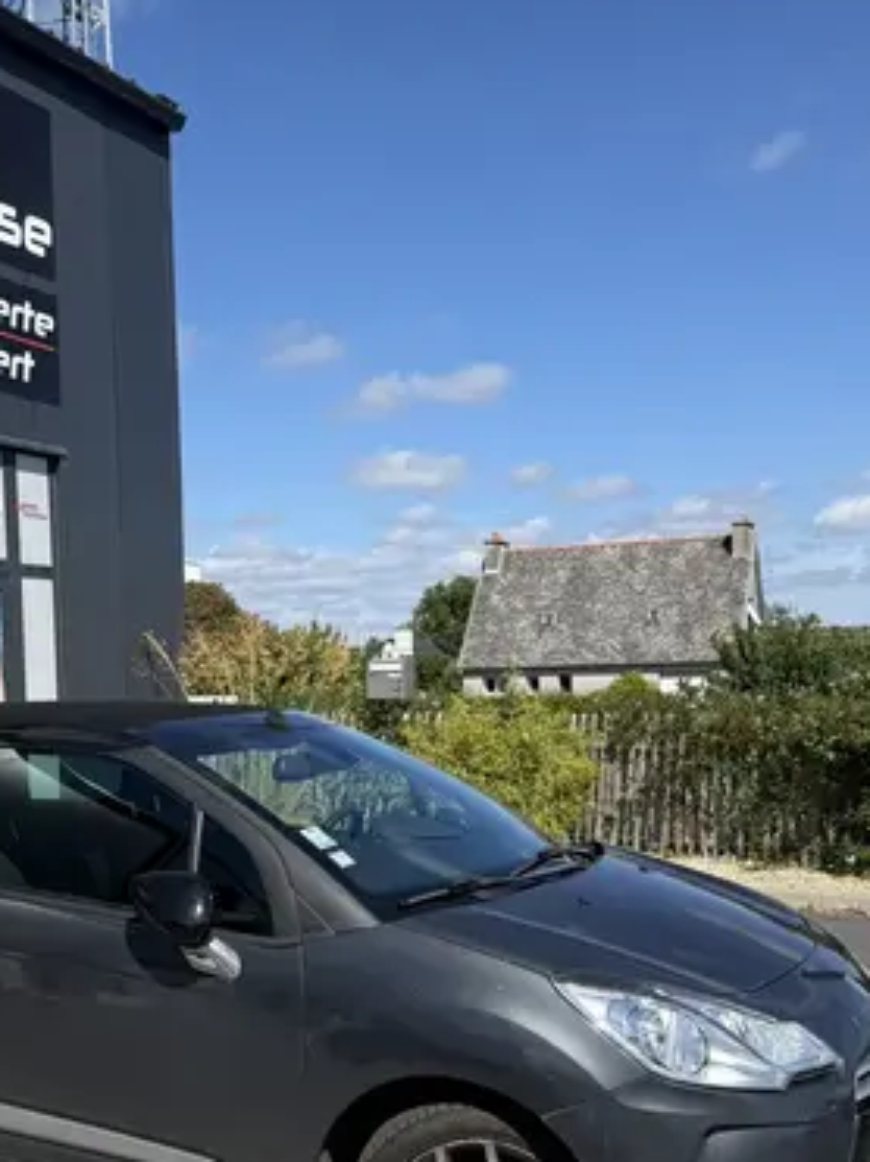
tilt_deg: -4.0
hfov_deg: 33.8
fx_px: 1408
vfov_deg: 44.3
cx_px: 246
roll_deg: +1.2
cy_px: 747
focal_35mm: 42
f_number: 1.78
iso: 80
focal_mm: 6.76
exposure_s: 1/4405
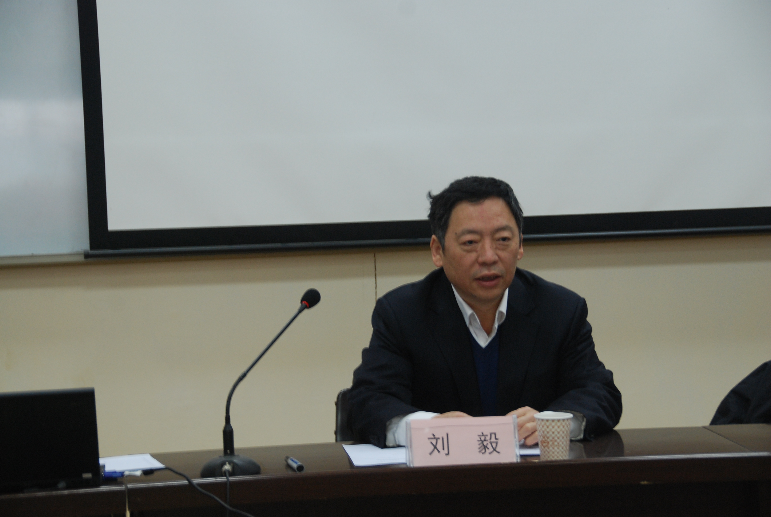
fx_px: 2253
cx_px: 386
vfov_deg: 13.1
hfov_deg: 19.4
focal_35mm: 105
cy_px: 258
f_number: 5
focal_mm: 70
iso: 400
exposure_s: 1/10
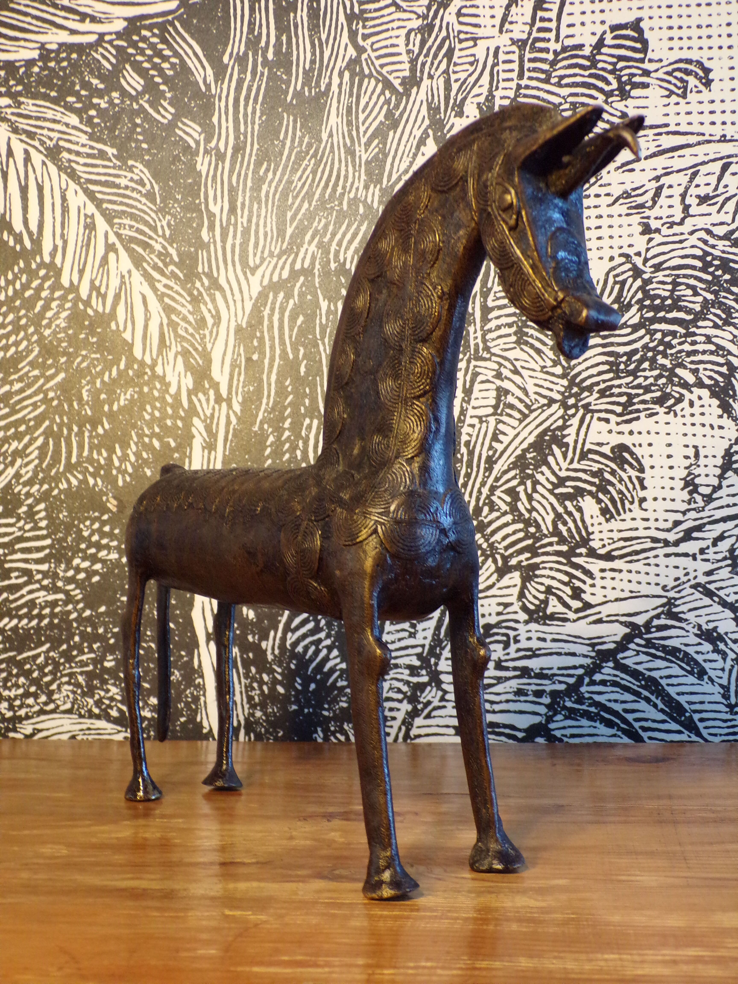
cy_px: 492
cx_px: 369
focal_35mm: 37
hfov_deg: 38.7
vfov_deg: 50.1
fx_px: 1052
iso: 290
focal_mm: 6.6
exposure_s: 1/17
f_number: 3.3
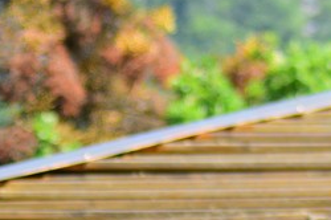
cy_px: -210
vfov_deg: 3.2
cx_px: 561
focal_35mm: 431
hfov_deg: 4.7
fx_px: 3958
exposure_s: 1/640
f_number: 4
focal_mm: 70
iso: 280
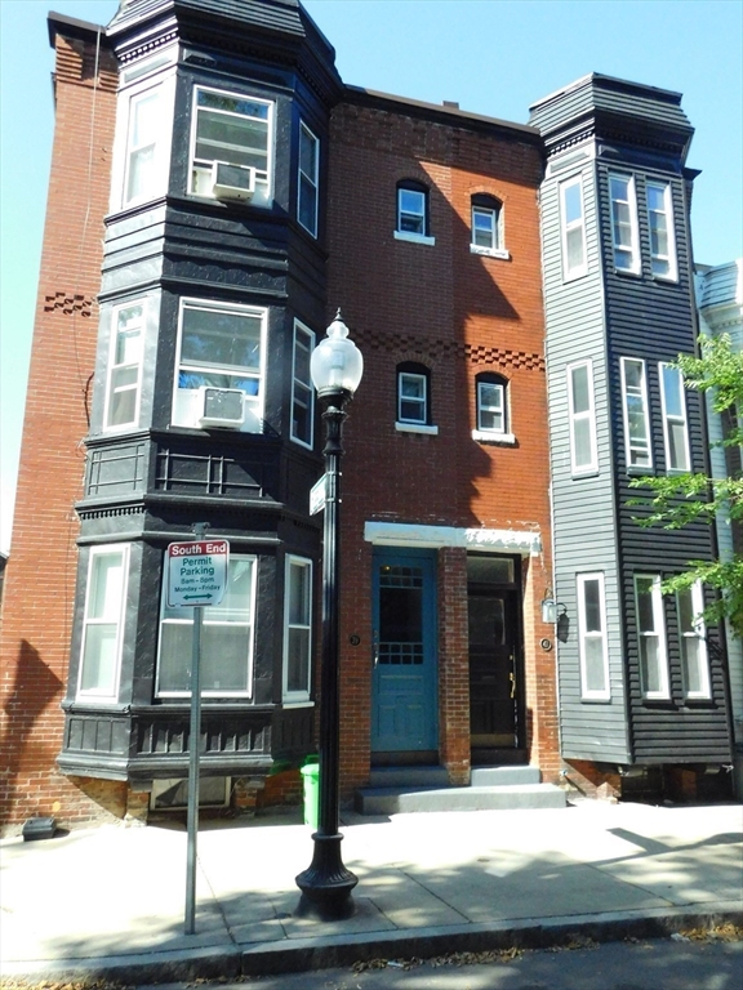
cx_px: 372
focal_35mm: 28
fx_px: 801
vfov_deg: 63.4
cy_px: 495
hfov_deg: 49.7
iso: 800
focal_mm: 4.9
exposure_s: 1/640
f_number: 6.4
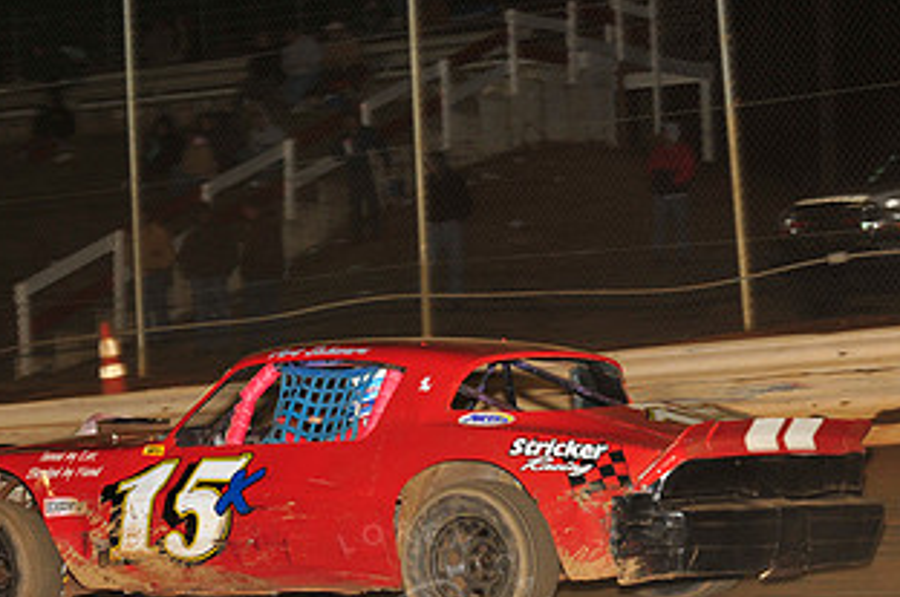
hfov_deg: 12.9
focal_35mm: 160
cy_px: 430
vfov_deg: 8.5
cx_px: 404
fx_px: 3994
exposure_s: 1/250
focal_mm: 86
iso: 800
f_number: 6.3
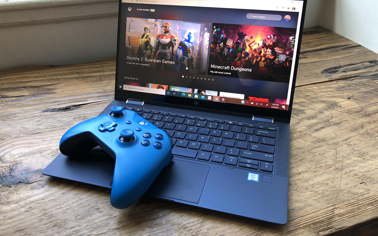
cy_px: 105
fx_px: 309
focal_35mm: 30
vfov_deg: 41.8
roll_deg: +1.2
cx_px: 189
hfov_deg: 62.9
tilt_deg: -32.8
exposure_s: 1/31
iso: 25
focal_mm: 4
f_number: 1.8
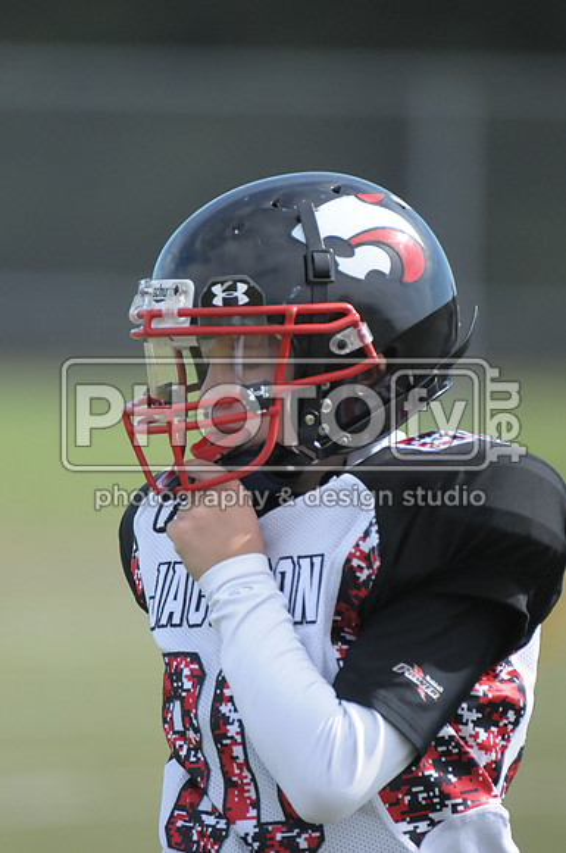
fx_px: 14191
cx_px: 283
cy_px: 426
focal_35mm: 600
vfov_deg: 3.4
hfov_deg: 2.3
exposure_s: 1/5000
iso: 1600
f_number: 4
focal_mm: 400
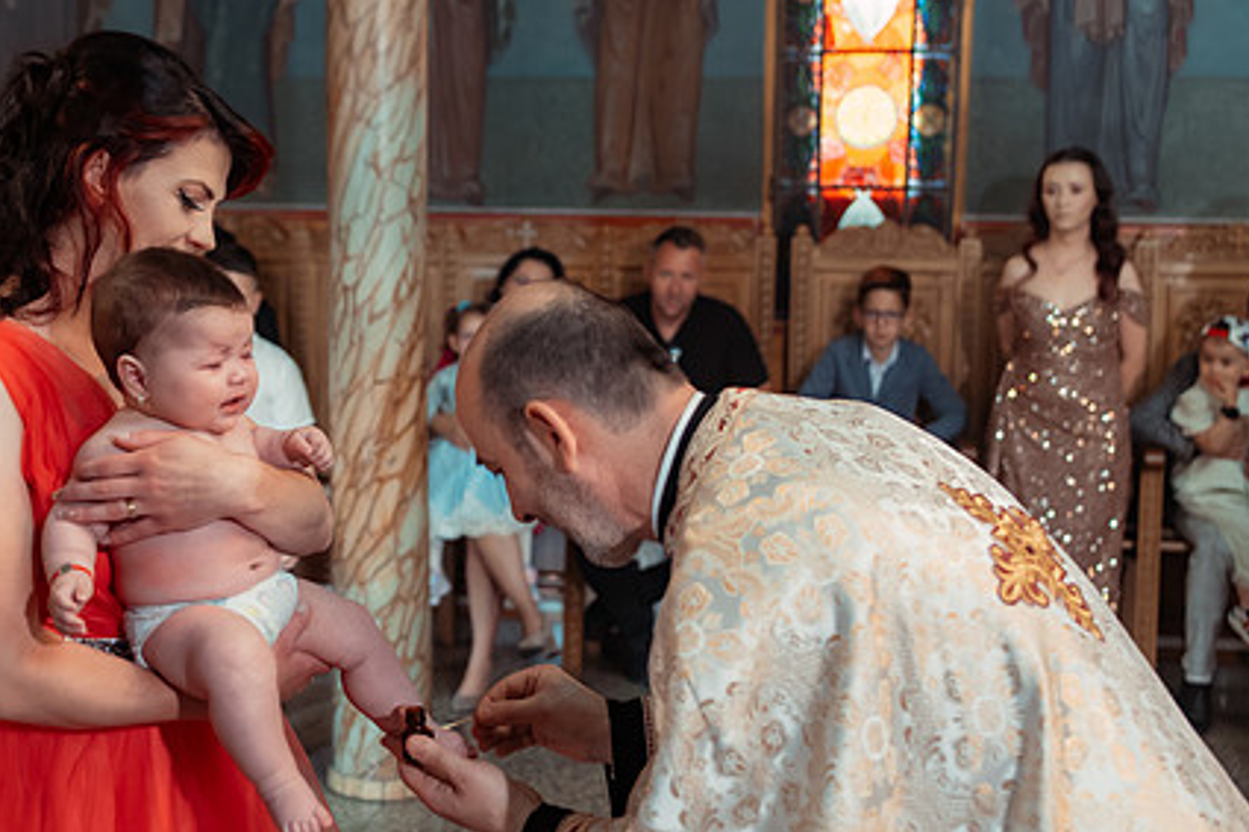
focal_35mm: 53
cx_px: 490
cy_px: 448
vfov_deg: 25.5
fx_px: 1838
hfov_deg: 37.4
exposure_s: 1/200
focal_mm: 35
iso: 1600
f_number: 2.8
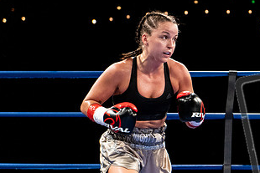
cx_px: 237
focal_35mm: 131
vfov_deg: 10.5
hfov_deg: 15.4
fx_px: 947
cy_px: 92
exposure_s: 1/1000
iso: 4000
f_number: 4
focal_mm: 70
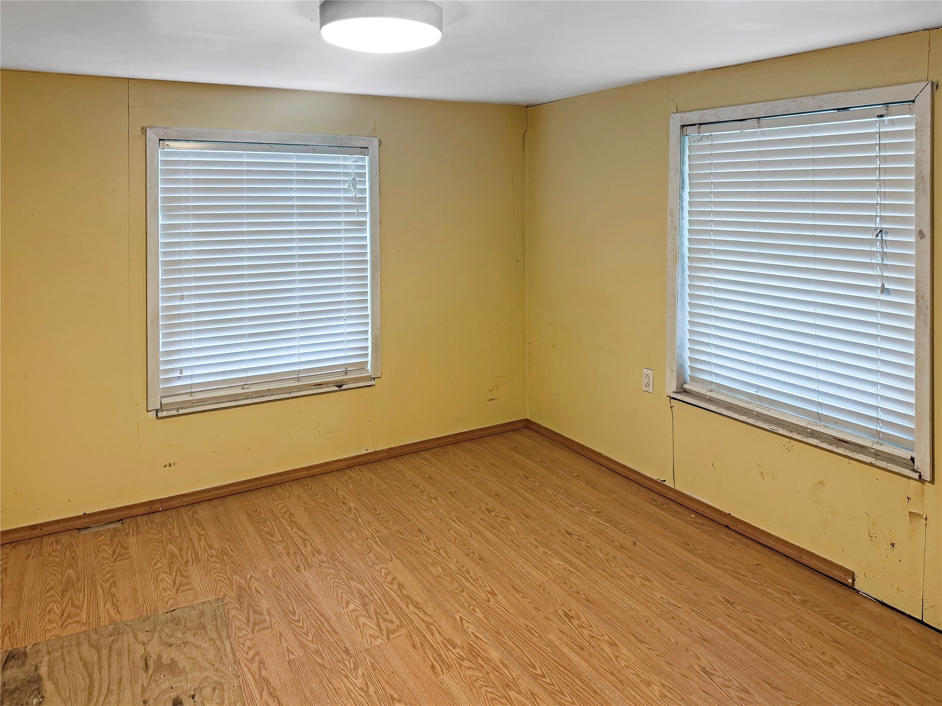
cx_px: 471
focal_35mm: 24
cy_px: 353
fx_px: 653
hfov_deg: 71.6
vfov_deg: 56.8
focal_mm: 6.76
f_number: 1.78
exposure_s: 1/60
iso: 200
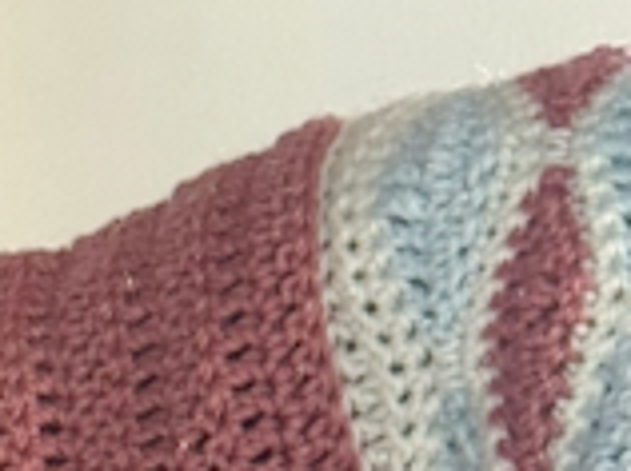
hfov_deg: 10.2
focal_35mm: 195
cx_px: 240
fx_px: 3549
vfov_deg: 7.3
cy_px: 930
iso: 160
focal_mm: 6.76
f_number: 1.78
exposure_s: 1/60
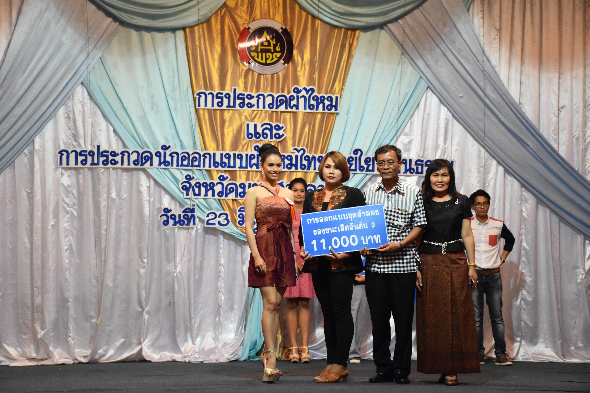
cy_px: 196
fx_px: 1278
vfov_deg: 17.5
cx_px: 295
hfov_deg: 26.0
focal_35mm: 78
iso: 1400
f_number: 4.8
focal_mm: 52
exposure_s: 1/60
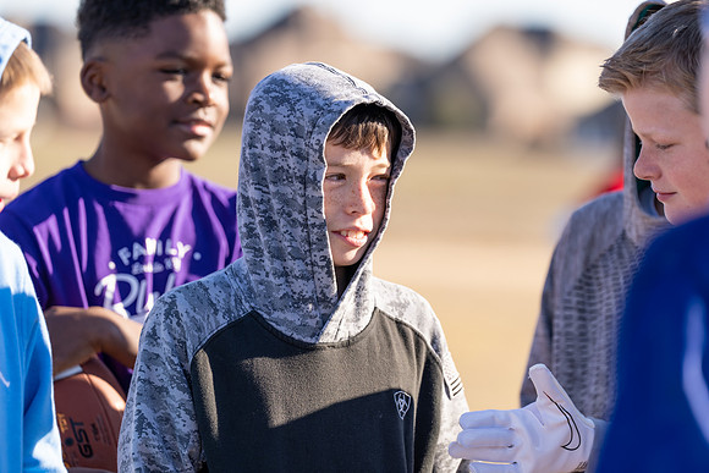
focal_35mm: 182
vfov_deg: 7.5
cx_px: 354
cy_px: 236
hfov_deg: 11.3
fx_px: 3585
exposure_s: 1/500
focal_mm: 182
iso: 100
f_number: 3.2
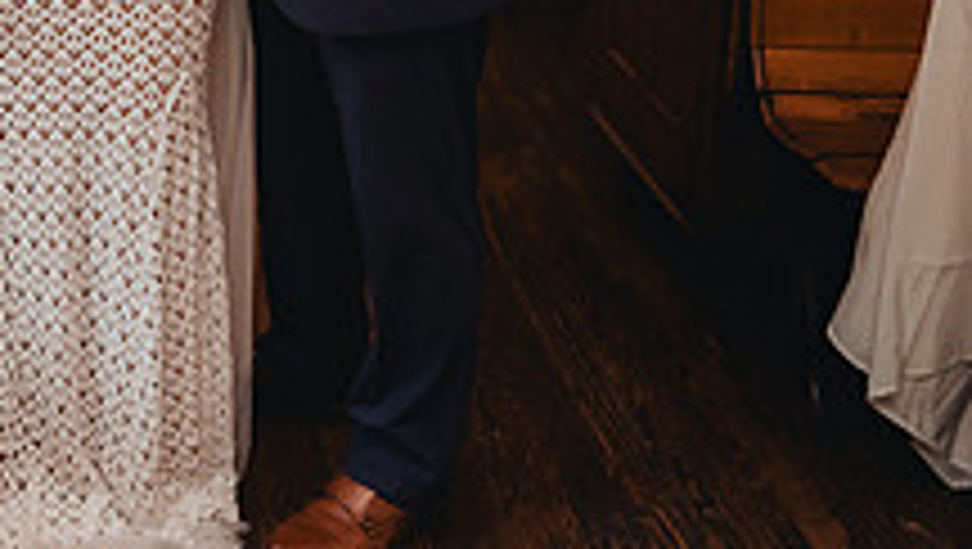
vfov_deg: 15.4
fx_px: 1832
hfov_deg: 26.3
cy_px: -325
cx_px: -209
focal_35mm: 71
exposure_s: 1/100
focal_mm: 24
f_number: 2.8
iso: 2000
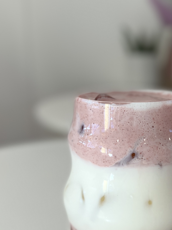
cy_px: 157
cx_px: 135
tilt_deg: -17.2
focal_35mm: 56
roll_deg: -0.3
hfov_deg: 25.7
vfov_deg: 34.0
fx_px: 371
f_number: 1.5
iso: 40
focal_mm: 5.7
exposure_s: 1/258
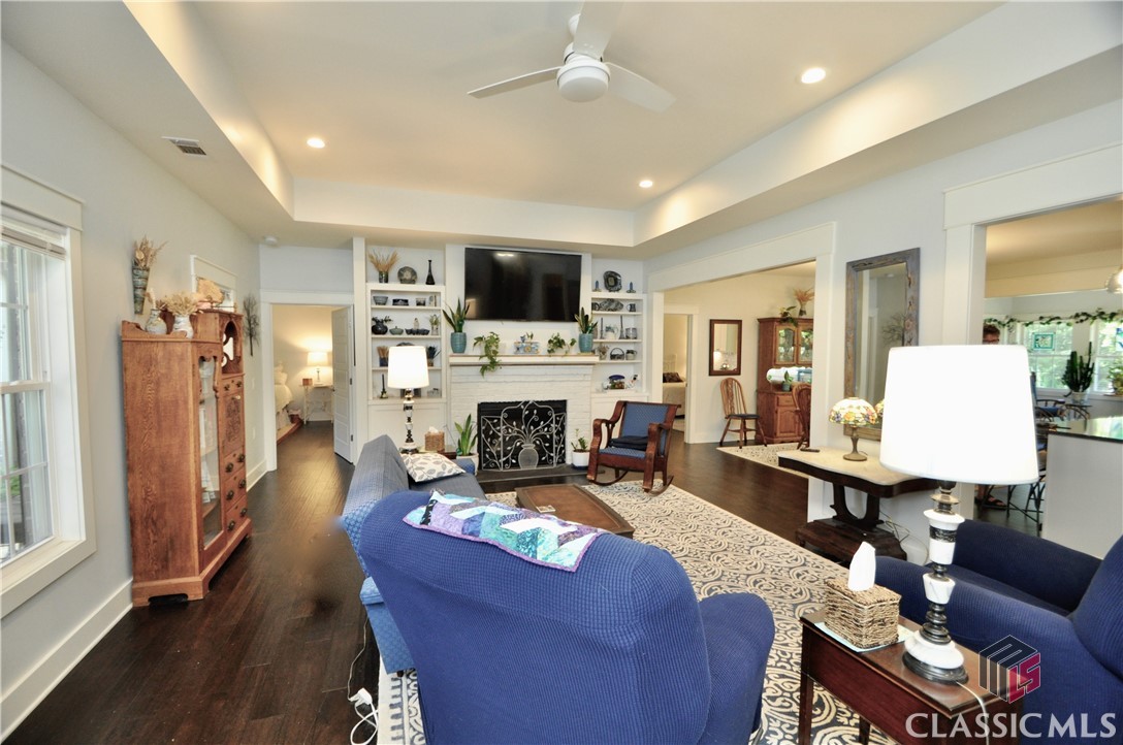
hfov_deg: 100.5
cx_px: 562
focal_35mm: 15
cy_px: 372
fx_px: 467
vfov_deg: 77.1
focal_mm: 10
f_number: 4
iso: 800
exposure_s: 1/60
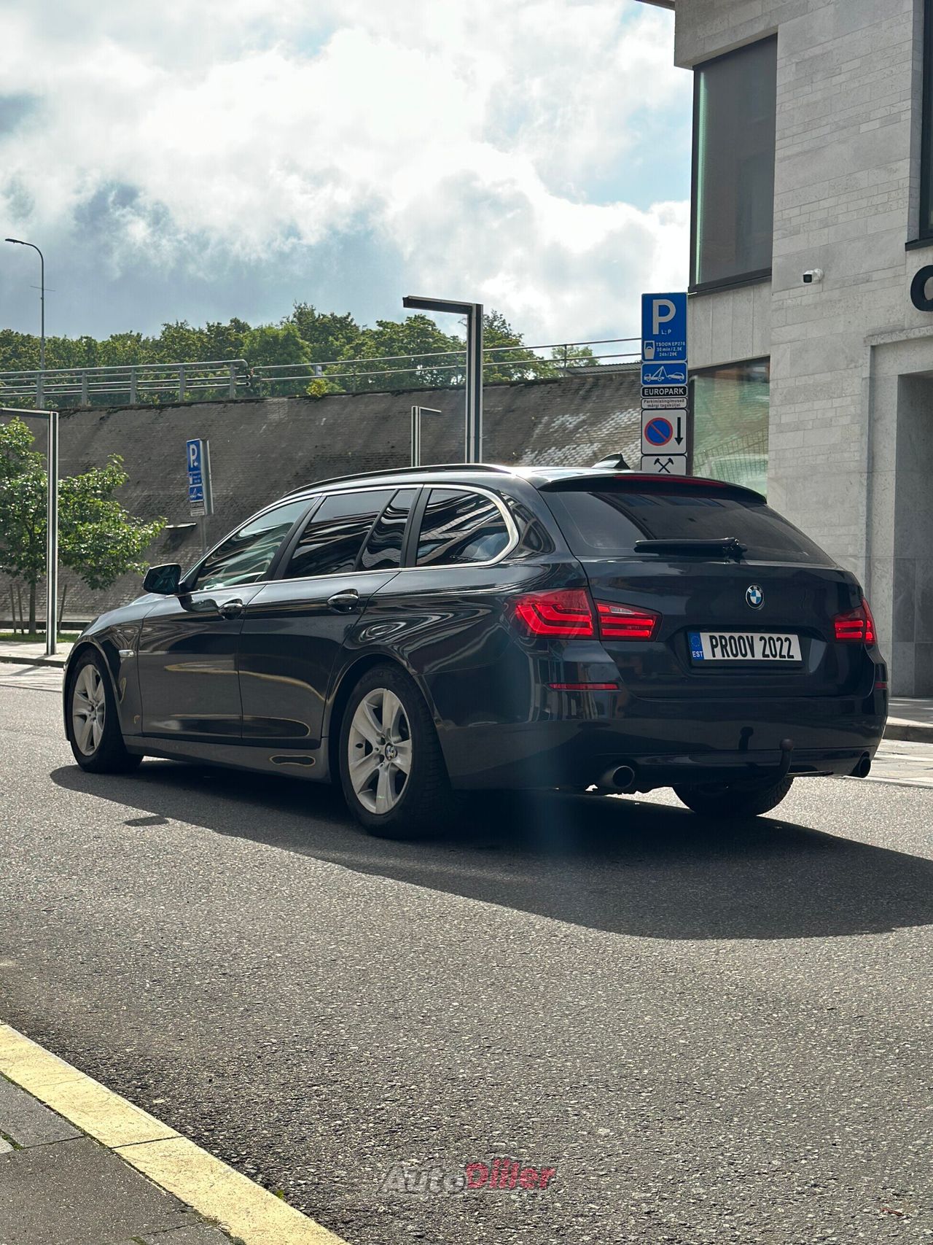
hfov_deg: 30.3
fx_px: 1725
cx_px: 466
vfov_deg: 39.7
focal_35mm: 48
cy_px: 622
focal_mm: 6.86
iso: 100
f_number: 1.78
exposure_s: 1/3058
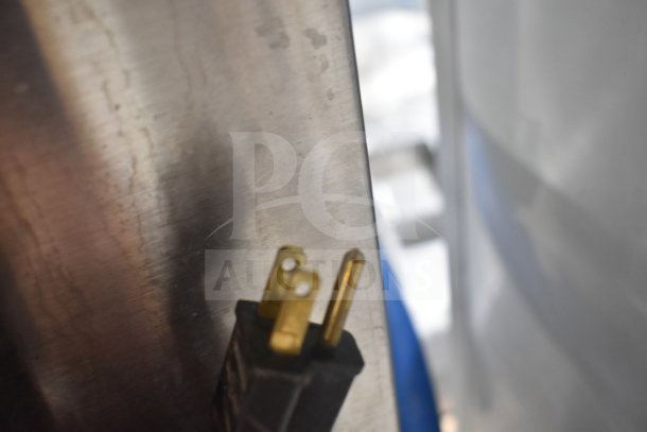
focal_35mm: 38
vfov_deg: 35.5
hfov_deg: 51.3
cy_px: 216
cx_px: 324
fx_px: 674
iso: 1250
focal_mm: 25
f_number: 4
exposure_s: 1/40
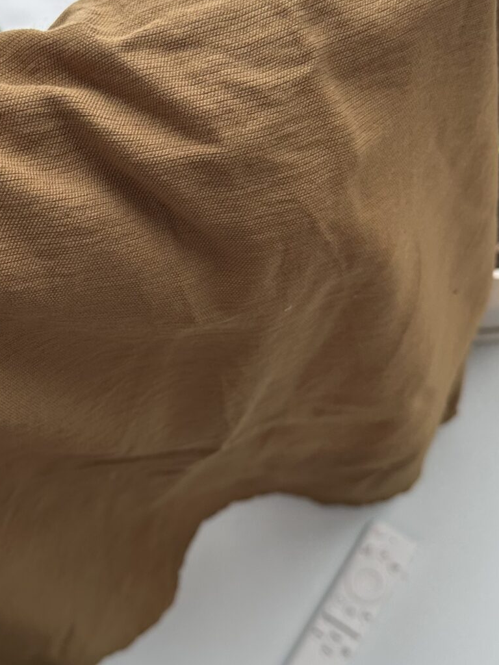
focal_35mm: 48
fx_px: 923
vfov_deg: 39.6
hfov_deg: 29.8
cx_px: 126
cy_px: 292
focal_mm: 6.86
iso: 64
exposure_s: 1/120
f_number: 1.78
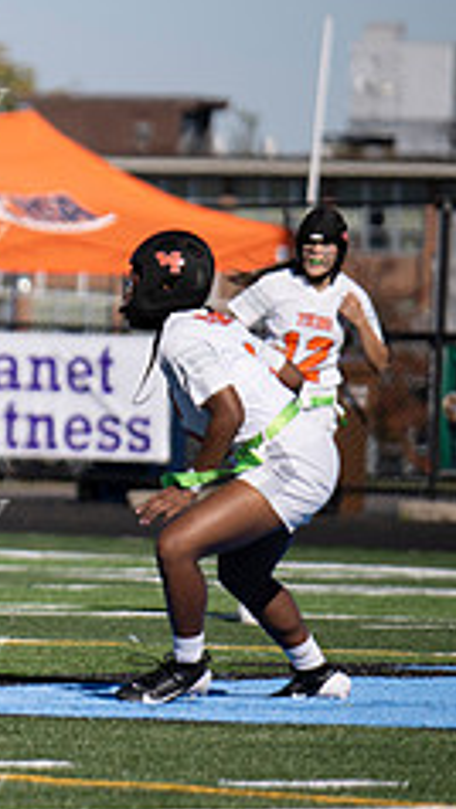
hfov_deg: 2.2
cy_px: 454
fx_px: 12072
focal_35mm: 562
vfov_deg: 3.8
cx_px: -483
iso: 200
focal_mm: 220
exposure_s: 1/2500
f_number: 4
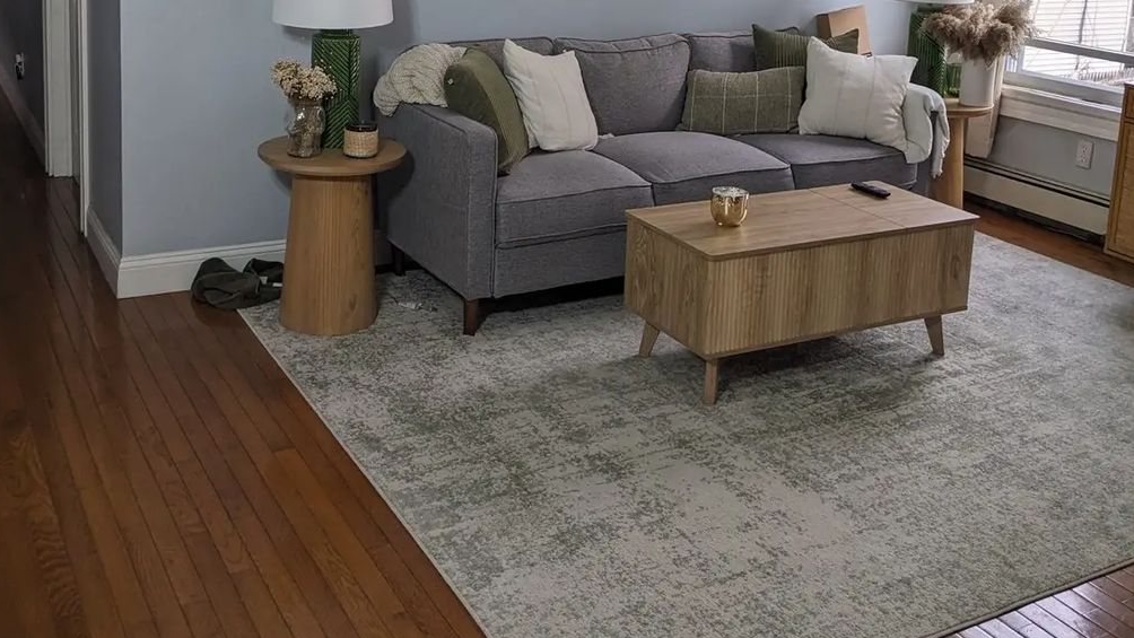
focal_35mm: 40
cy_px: 84
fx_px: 1203
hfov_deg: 50.5
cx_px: 567
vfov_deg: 28.7
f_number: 1.73
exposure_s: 1/137
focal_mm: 4.38
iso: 42
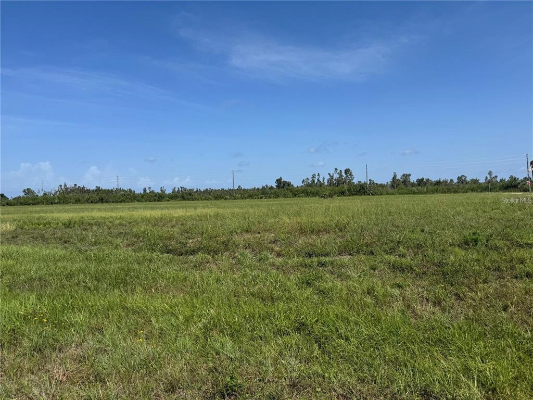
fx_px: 370
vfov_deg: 56.8
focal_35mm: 24
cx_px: 266
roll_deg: +1.3
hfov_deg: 71.6
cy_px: 200
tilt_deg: -0.3
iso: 80
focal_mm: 6.76
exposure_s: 1/7092
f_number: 1.78
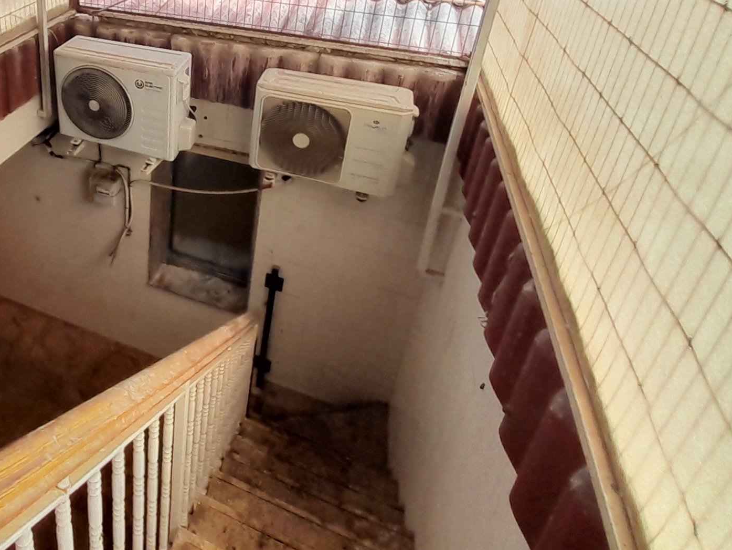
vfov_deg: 52.4
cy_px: 95
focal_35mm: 24
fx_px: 508
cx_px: 145
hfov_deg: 65.1
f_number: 2.2
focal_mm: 1.13
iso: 40
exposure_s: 1/227
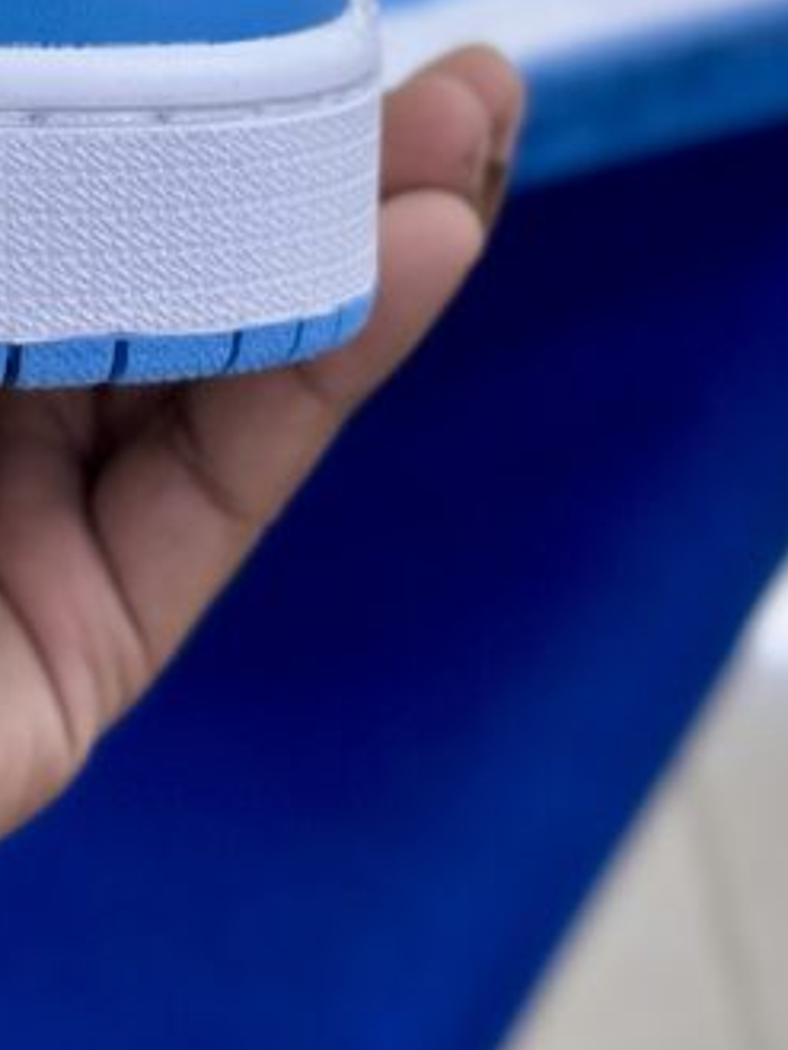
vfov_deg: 14.1
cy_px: -206
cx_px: -22
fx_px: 4125
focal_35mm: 136
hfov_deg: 10.8
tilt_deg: -60.4
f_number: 1.78
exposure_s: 1/100
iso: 80
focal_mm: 6.86
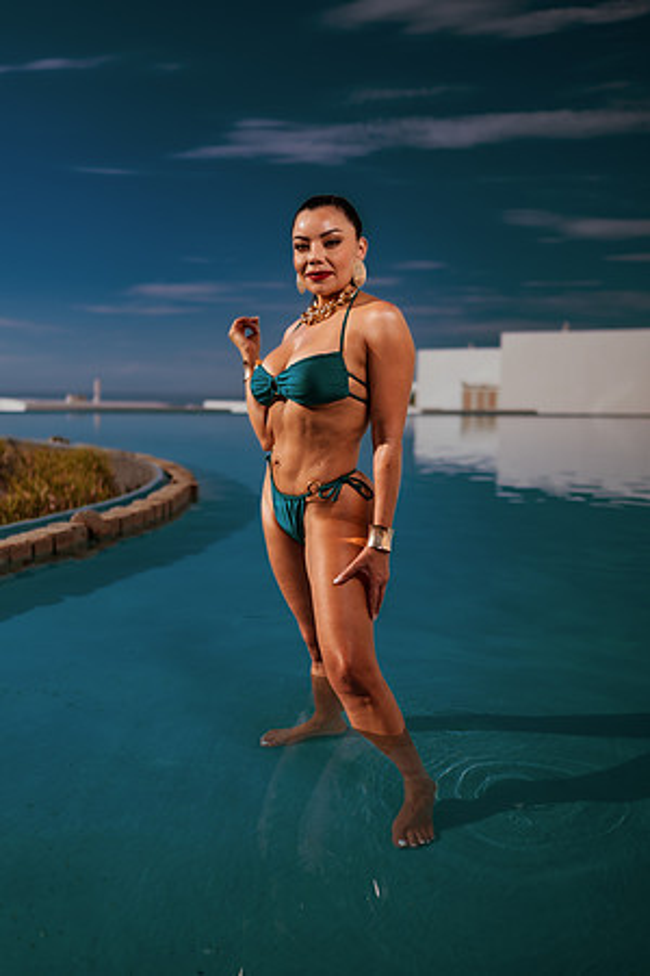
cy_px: 488
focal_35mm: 35
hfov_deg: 37.9
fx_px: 948
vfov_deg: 54.4
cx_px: 325
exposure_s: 1/8000
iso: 50
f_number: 1.8
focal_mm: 35
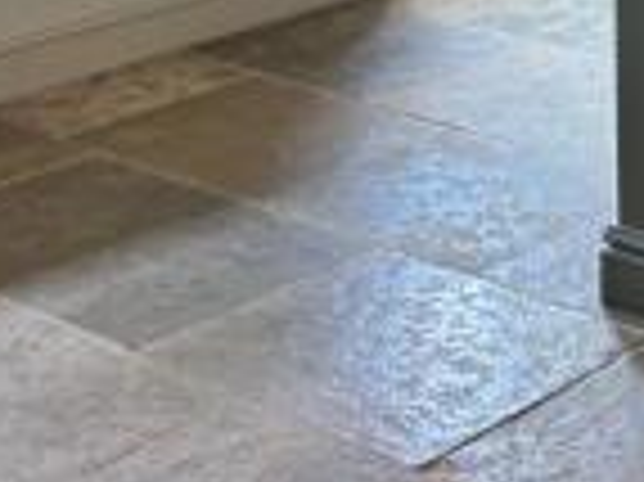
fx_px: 1970
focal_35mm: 106
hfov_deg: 17.4
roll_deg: -0.1
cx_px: 853
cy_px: -246
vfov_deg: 13.2
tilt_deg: -8.1
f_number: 1.6
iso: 64
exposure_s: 1/50
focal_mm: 5.96
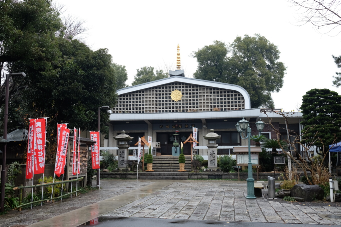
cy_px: 114
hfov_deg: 54.4
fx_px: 332
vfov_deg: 37.9
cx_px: 170
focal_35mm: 35
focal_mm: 23
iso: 200
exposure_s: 1/140
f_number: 4
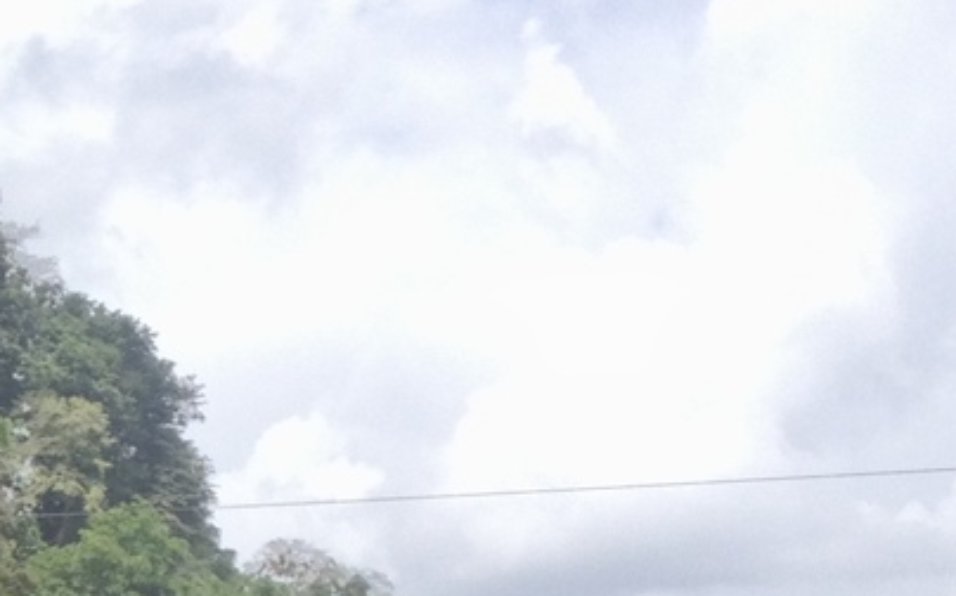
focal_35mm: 147
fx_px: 3828
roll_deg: -0.6
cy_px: 970
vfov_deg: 8.6
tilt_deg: +0.7
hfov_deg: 13.6
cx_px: -362
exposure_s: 1/415
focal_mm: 4.28
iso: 50
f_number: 2.4
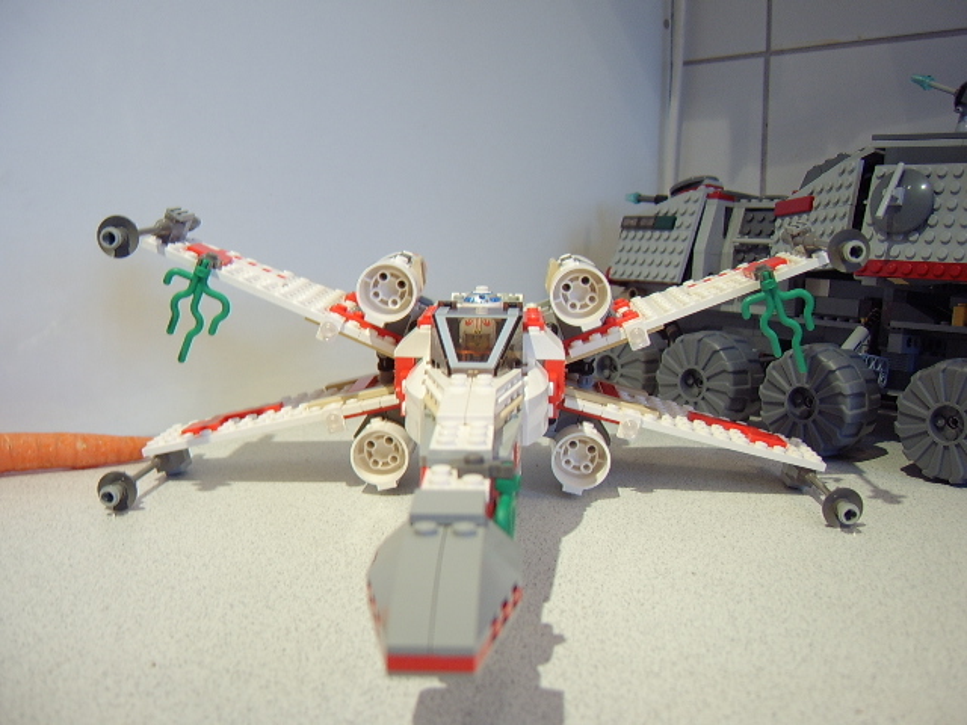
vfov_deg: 45.4
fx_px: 866
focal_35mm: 31
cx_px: 484
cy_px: 362
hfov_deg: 58.4
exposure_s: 1/13
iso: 100
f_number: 2.7
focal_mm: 8.13
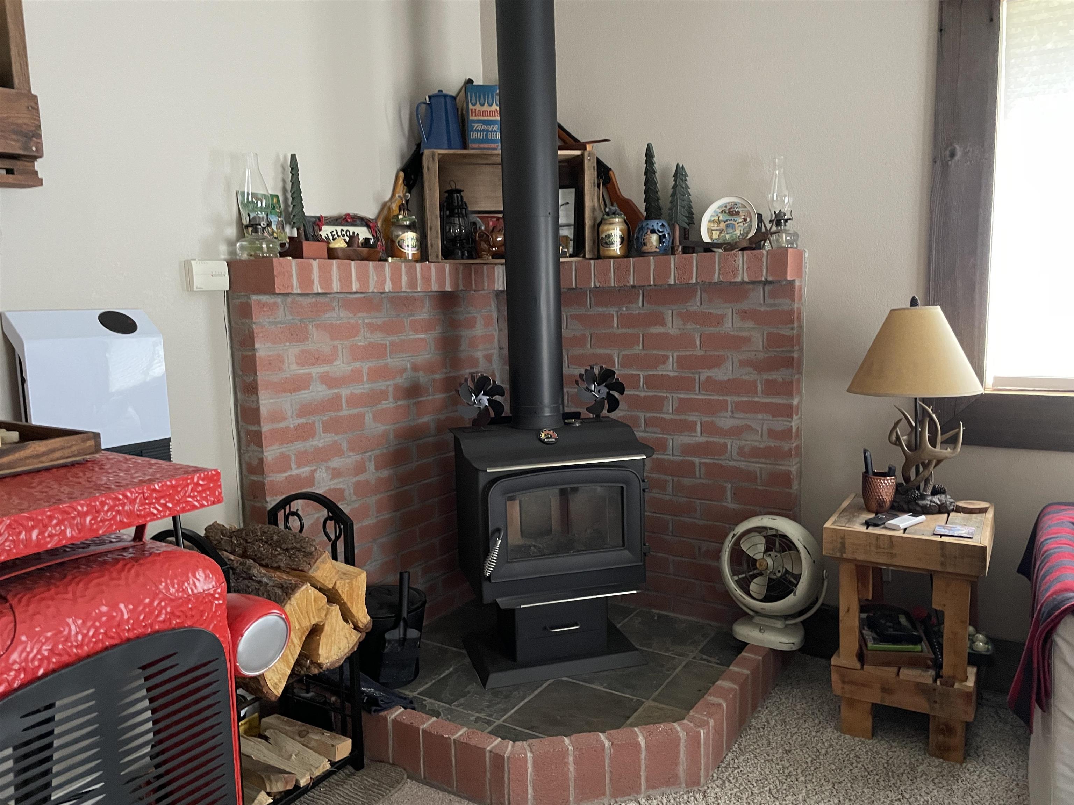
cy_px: 402
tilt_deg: -6.8
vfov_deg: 53.1
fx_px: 807
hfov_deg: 67.3
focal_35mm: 26
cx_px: 537
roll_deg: +2.2
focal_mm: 4.2
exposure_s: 1/30
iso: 640
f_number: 1.6
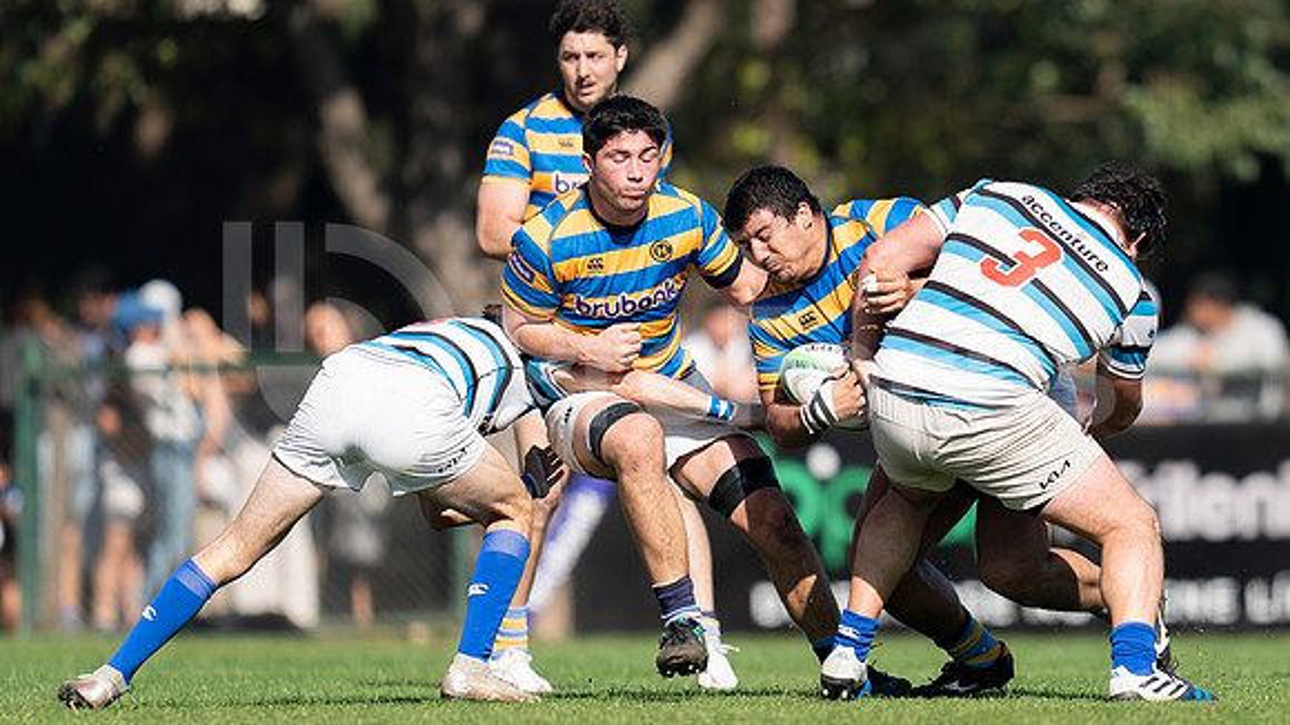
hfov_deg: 2.4
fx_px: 30259
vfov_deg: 1.4
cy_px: 353
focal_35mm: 885
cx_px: 1074
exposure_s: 1/1250
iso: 100
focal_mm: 400
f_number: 2.8
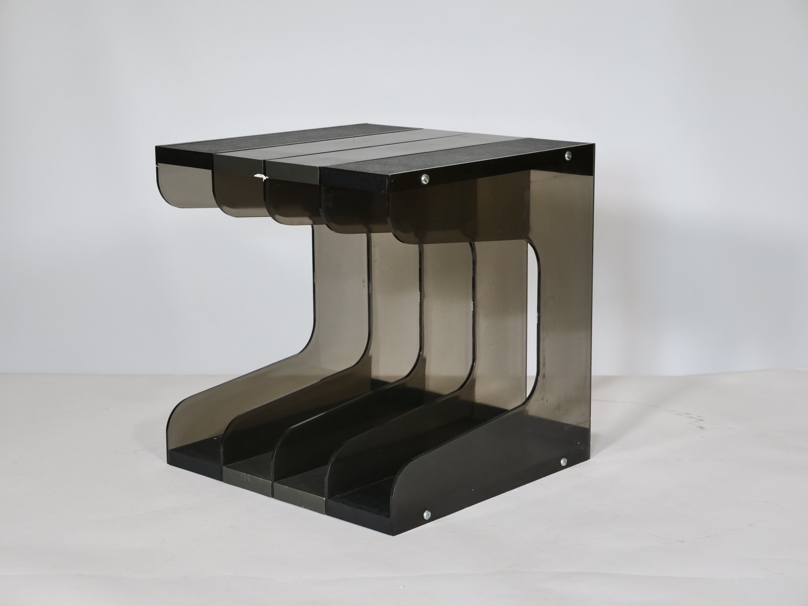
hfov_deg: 27.8
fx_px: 1634
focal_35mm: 70
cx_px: 404
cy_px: 303
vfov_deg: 21.0
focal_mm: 35
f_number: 5
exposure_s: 1/80
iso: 500
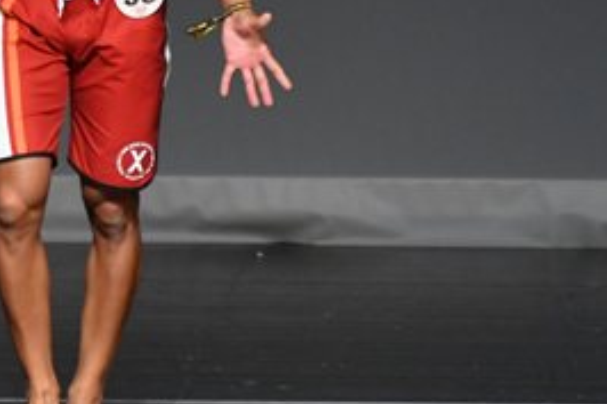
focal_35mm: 919
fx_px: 15485
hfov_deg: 2.2
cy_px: -18
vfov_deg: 1.5
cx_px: 129
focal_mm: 210
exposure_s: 1/400
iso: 2500
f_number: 5.6
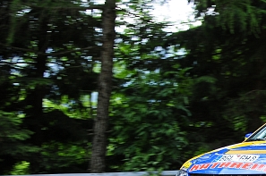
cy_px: 180
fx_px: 590
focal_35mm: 80
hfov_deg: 23.4
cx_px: 312
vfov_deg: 16.6
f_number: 6.3
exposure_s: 1/160
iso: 250
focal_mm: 22
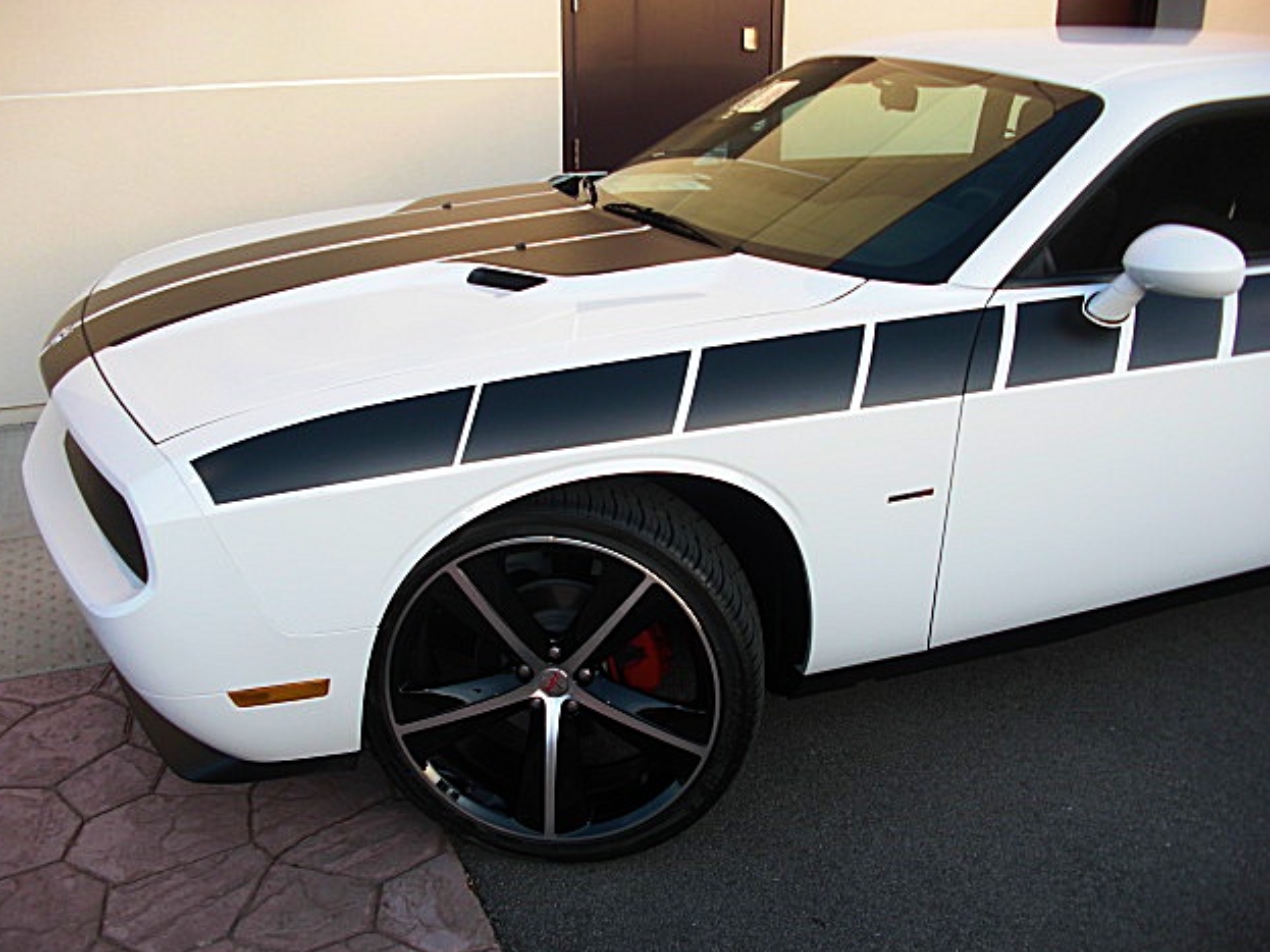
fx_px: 1357
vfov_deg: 38.7
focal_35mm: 37
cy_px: 487
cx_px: 624
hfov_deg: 50.1
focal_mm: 6.3
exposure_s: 1/100
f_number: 2.8
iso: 50
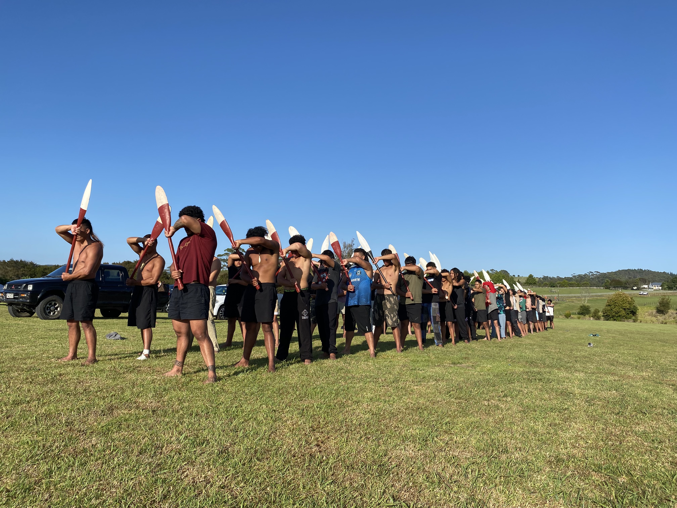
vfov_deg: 53.1
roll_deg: -2.1
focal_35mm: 26
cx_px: 338
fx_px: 508
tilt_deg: +4.9
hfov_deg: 67.3
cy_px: 254
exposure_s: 1/2967
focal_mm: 4.25
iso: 32
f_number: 1.8
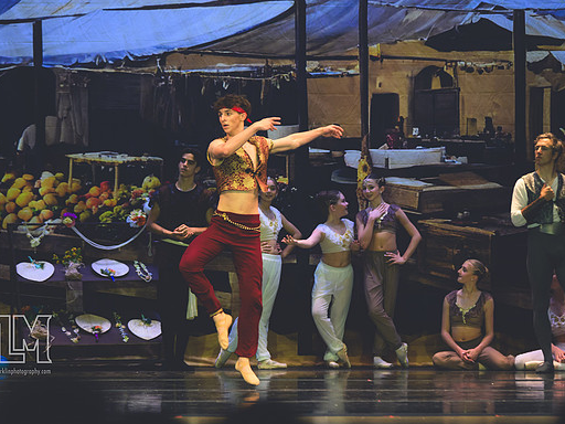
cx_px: 253
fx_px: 4391
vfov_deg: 5.5
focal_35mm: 269
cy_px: 212
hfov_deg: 7.4
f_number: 2.8
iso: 1400
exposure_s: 1/500
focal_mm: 165
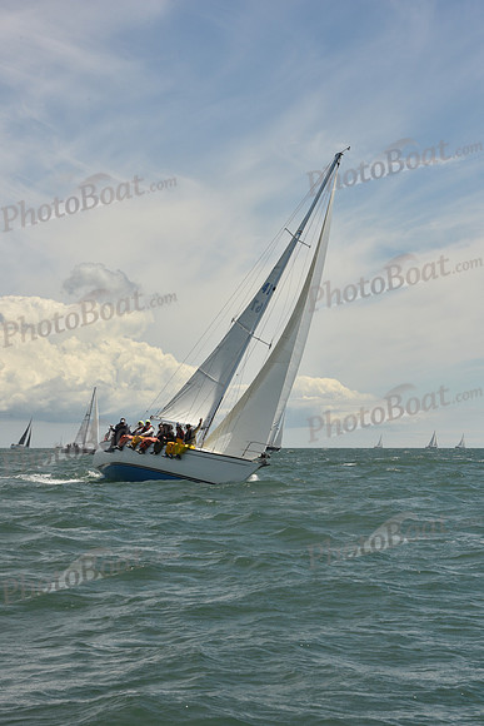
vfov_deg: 25.4
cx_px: 242
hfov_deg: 17.1
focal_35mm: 80
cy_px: 363
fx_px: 1612
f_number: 13
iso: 320
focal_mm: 80
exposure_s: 1/800
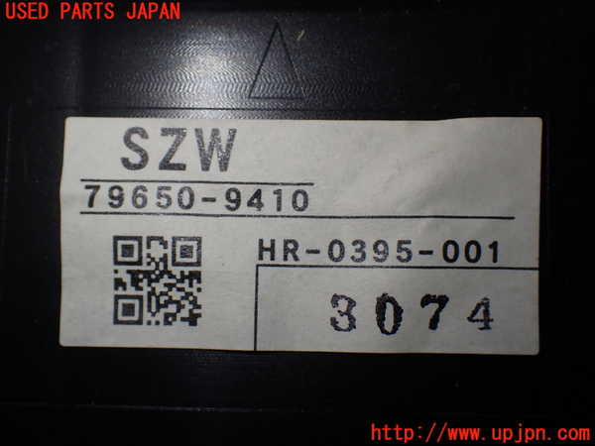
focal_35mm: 44
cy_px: 223
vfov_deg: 32.9
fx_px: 756
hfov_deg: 42.9
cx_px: 298
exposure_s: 1/160
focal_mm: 7.84
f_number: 2.9
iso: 125
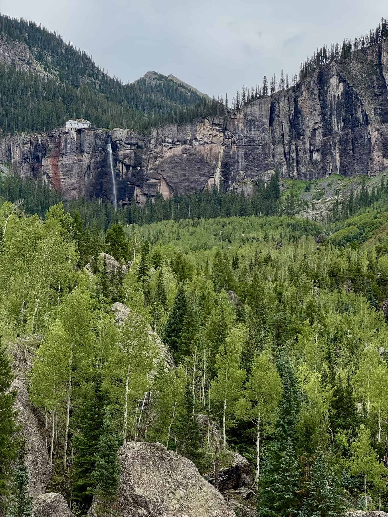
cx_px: 194
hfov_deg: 19.1
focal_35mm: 77
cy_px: 258
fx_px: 1151
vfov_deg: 25.3
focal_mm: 9
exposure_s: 1/99
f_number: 2.8
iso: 50
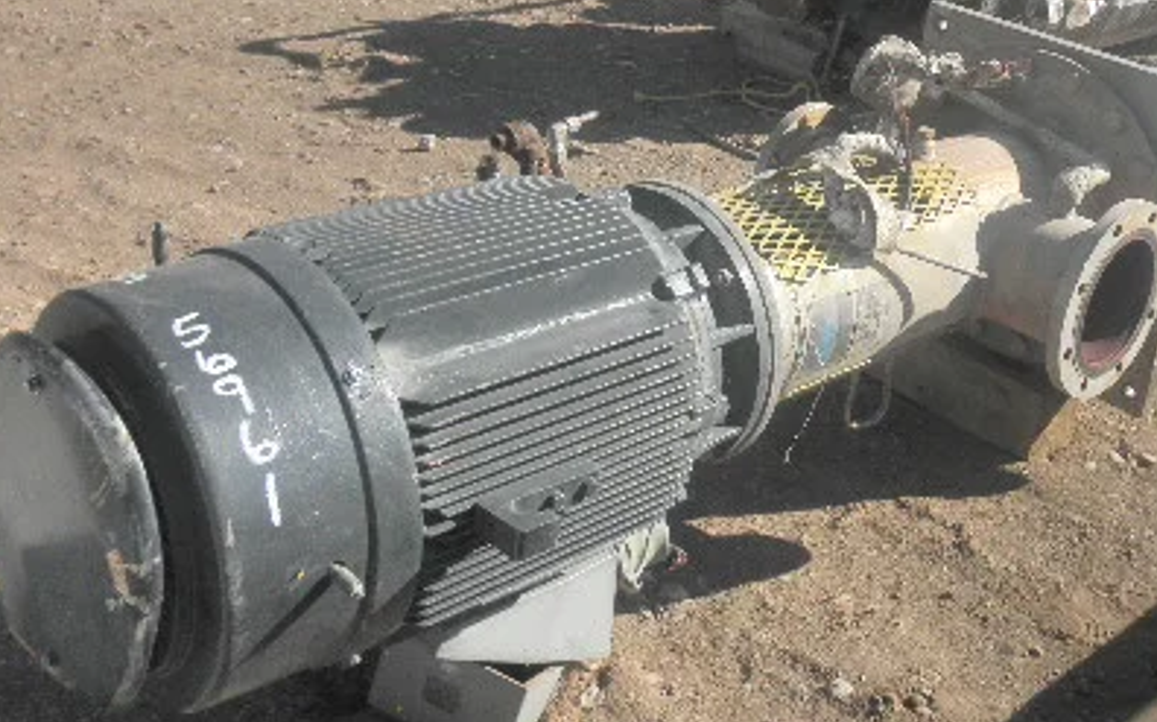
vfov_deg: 26.6
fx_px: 1513
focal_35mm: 48
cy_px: 199
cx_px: 777
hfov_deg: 41.3
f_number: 8.5
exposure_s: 1/125
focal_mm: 5
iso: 64
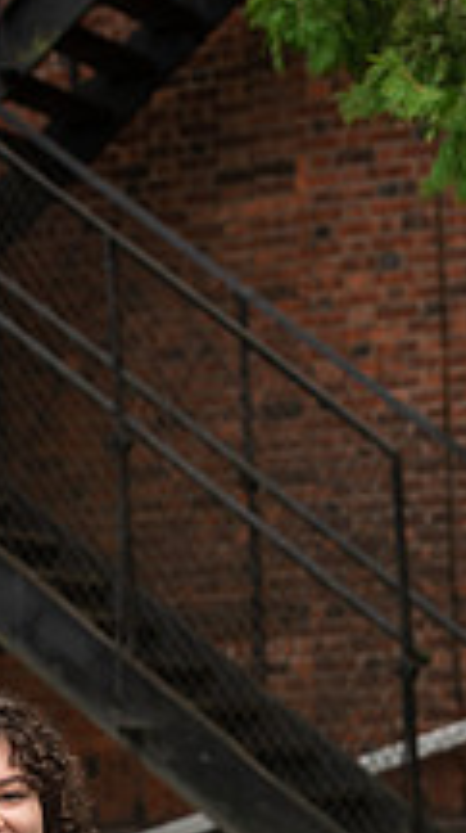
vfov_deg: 13.9
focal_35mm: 153
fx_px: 3372
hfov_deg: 7.9
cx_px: 62
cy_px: 775
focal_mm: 70
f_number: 5
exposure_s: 1/200
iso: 320
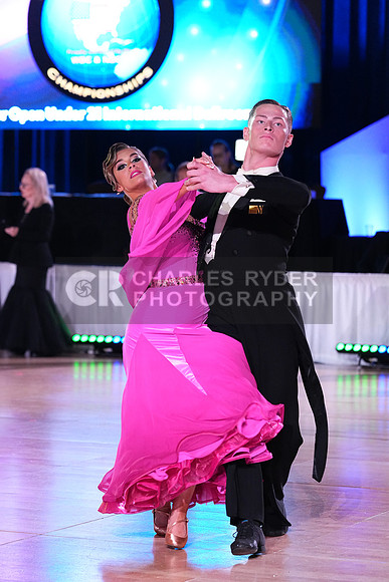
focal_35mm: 135
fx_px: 2187
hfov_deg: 10.2
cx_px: 194
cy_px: 291
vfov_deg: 15.2
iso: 5000
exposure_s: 1/320
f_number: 4.5
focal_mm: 135
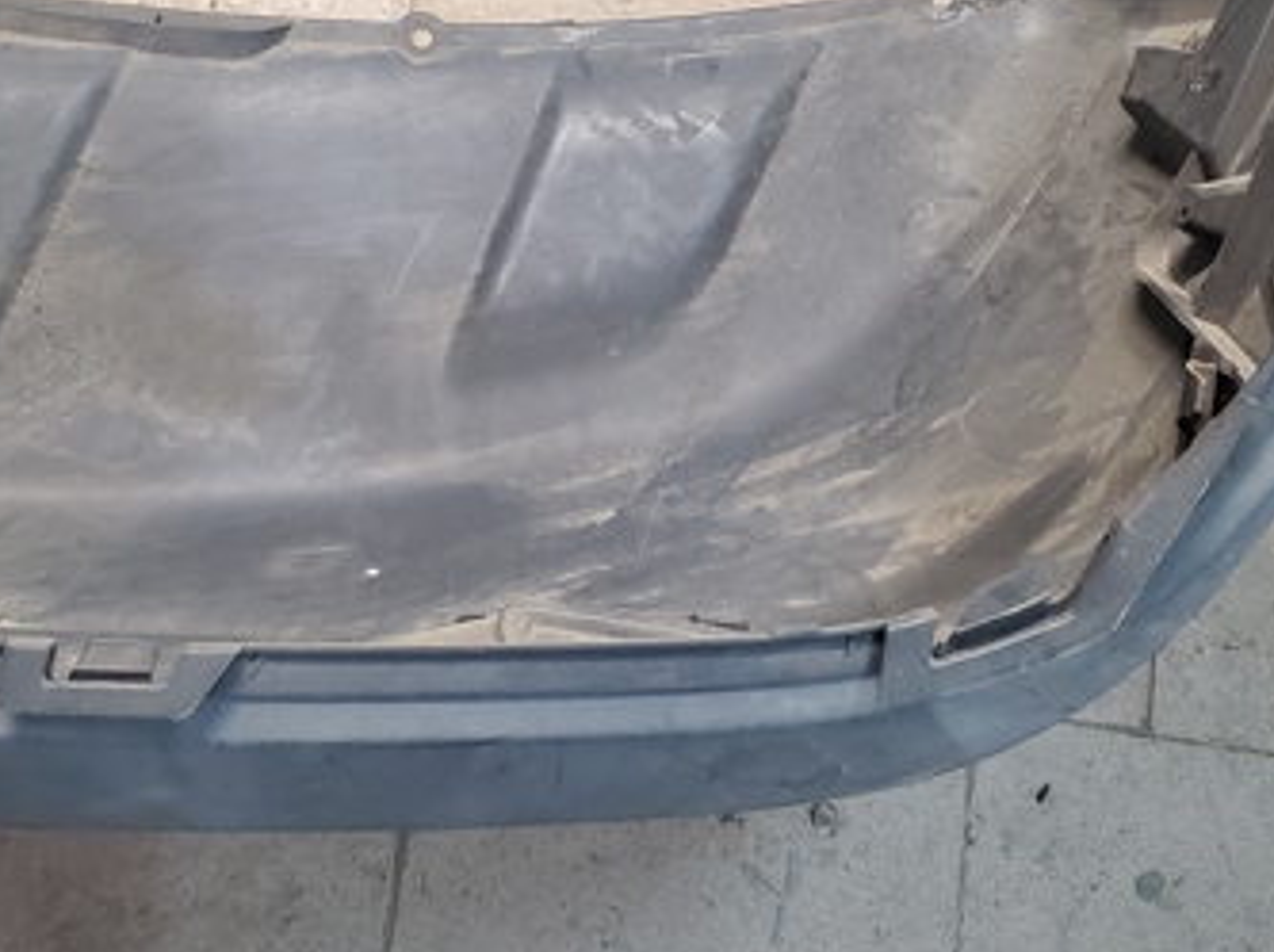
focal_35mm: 50
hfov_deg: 38.2
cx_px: 566
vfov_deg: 28.9
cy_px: 354
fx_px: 1838
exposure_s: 1/40
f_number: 2.4
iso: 400
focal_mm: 4.3
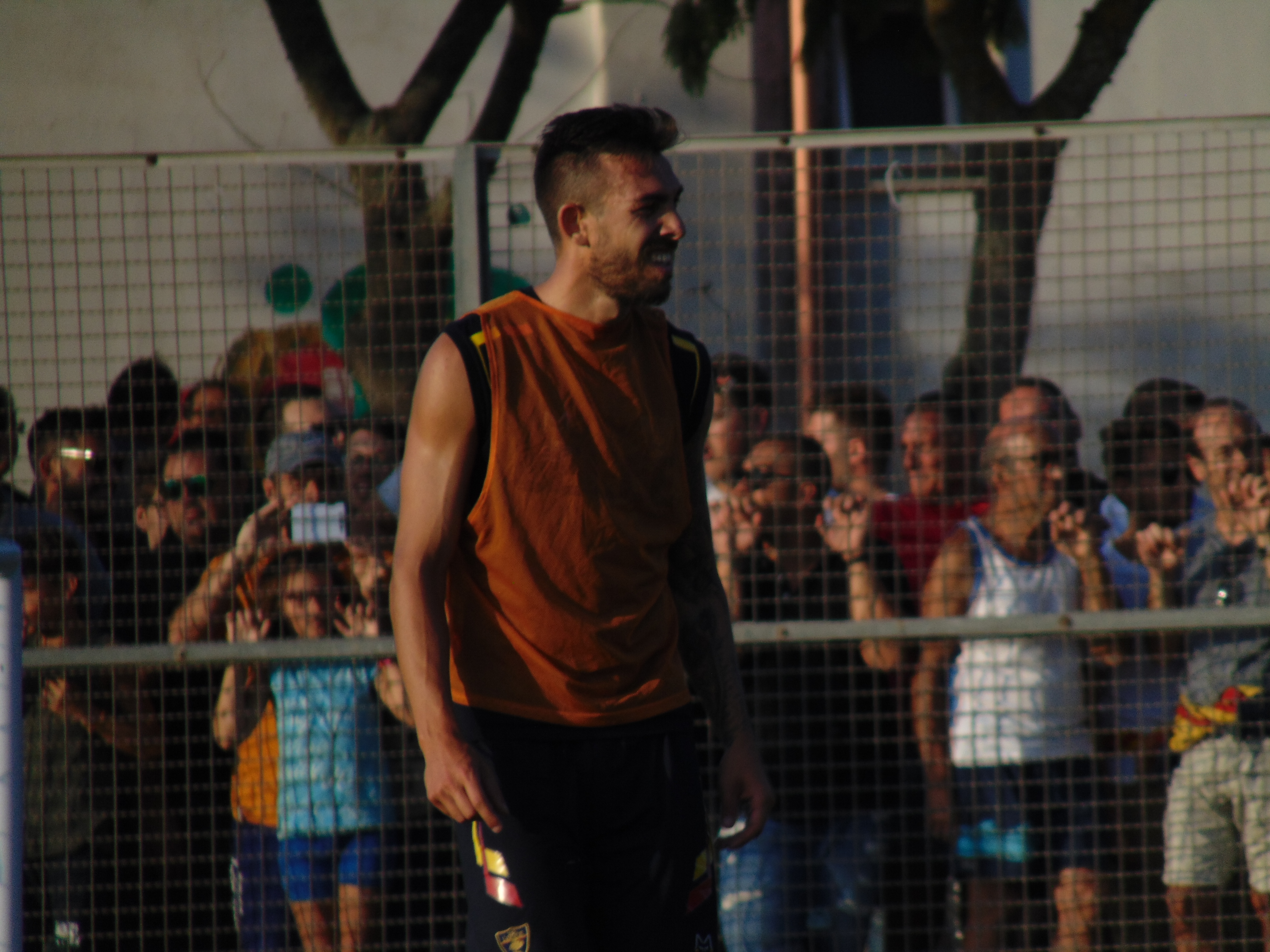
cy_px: 476
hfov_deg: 2.3
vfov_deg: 1.7
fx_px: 32139
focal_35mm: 876
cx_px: 635
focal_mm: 157.1
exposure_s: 1/250
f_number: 5.9
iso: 80
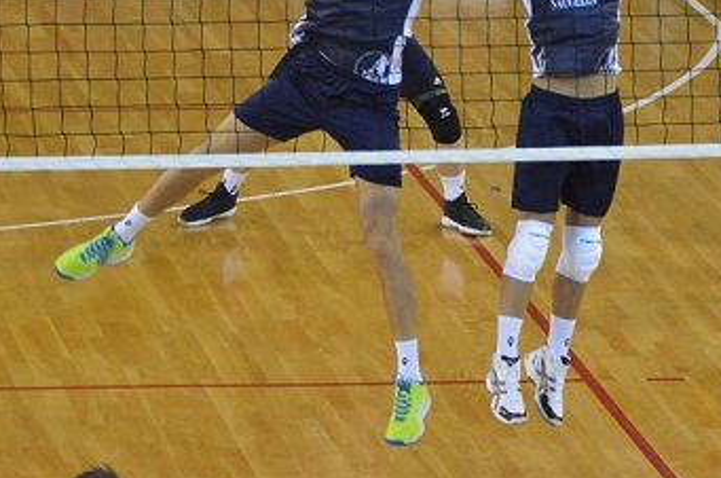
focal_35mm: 370
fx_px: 7396
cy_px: -4
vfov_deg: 3.7
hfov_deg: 5.6
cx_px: 467
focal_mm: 120
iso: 3200
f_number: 5.3
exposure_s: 1/250
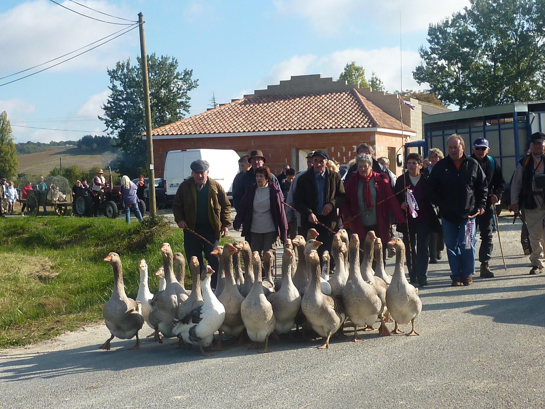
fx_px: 992
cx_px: 272
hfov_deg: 30.7
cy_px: 204
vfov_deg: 23.3
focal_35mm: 63
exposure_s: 1/500
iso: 80
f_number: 4
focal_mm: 5.7
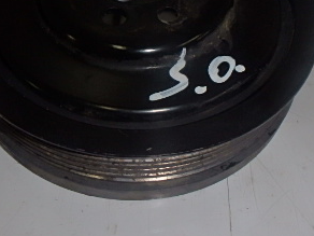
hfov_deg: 41.2
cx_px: 137
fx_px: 417
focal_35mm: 46
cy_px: 79
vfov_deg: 31.3
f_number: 6
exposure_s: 1/30
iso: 125
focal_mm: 3.7
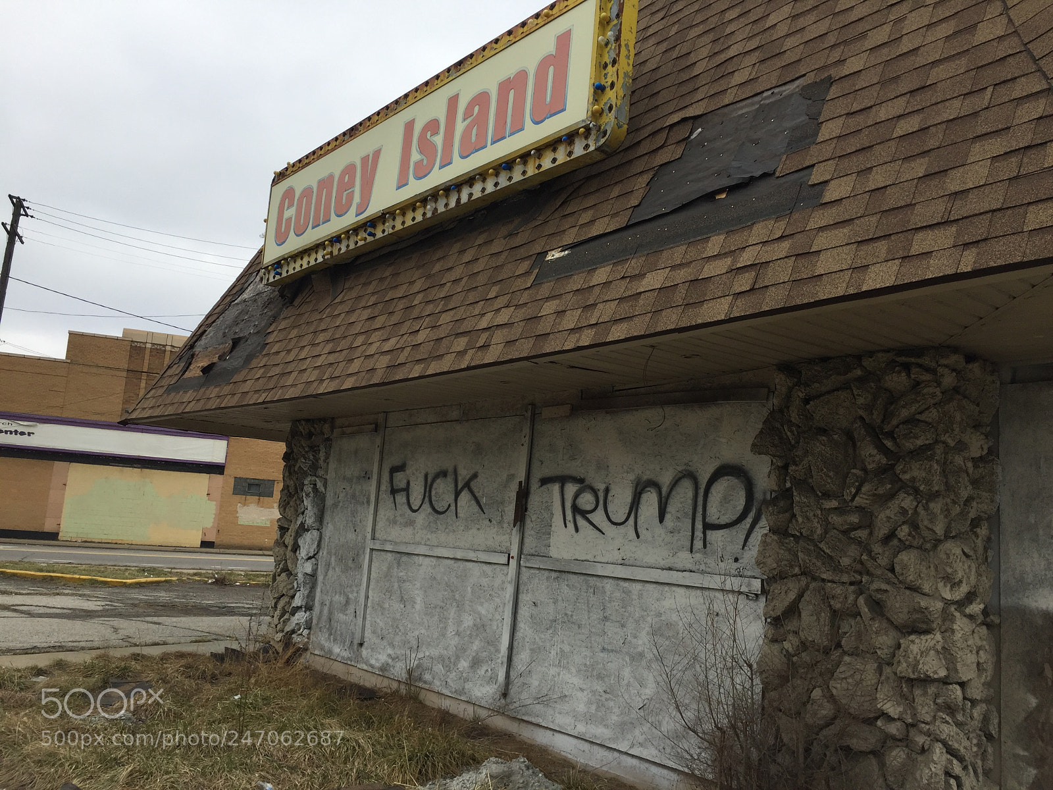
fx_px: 882
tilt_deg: +8.7
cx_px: 526
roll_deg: -4.0
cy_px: 395
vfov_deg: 48.2
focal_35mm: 29
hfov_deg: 61.7
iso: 32
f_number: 2.2
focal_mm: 4.15
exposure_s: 1/920
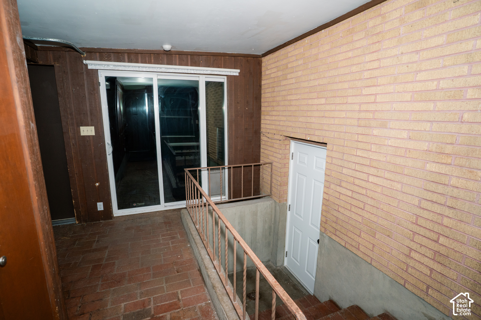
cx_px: 240
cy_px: 160
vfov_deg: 70.2
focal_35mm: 17
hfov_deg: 93.0
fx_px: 228
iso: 800
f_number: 4.5
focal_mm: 17
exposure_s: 1/250
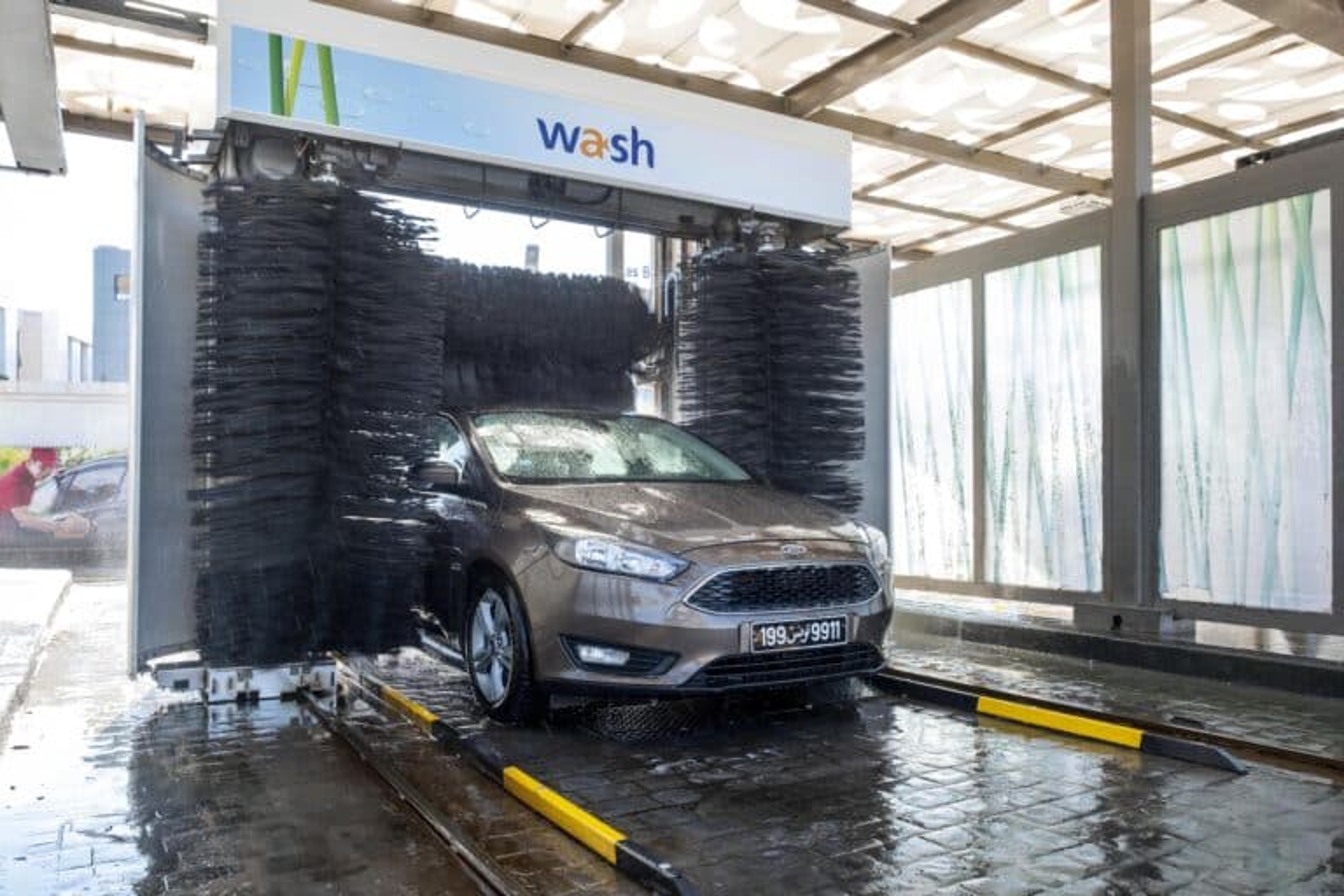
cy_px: 448
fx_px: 896
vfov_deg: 53.1
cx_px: 672
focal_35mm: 24
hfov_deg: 73.7
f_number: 6.4
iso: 320
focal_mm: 16
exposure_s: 1/100
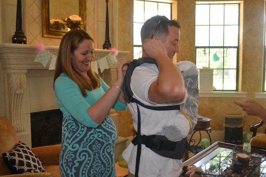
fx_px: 244
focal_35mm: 33
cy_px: 88
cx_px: 133
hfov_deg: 57.2
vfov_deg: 39.9
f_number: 4
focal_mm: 22
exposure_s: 1/60
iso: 800
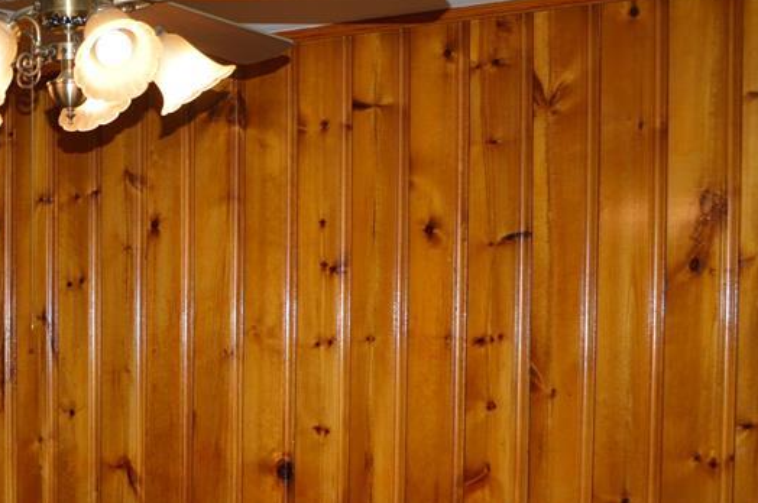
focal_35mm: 66
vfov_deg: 20.2
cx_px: -41
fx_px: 1388
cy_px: 443
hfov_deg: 28.2
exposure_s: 1/60
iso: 100
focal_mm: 18
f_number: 3.5
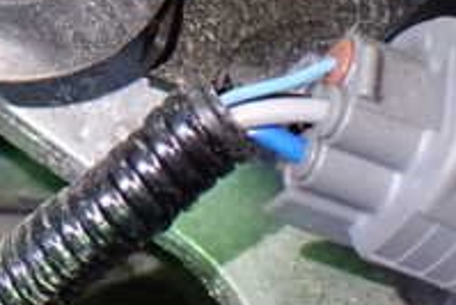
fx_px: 1191
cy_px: -67
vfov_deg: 14.1
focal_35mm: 94
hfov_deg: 20.2
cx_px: -101
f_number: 2.3
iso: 800
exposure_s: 1/50
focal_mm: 5.4
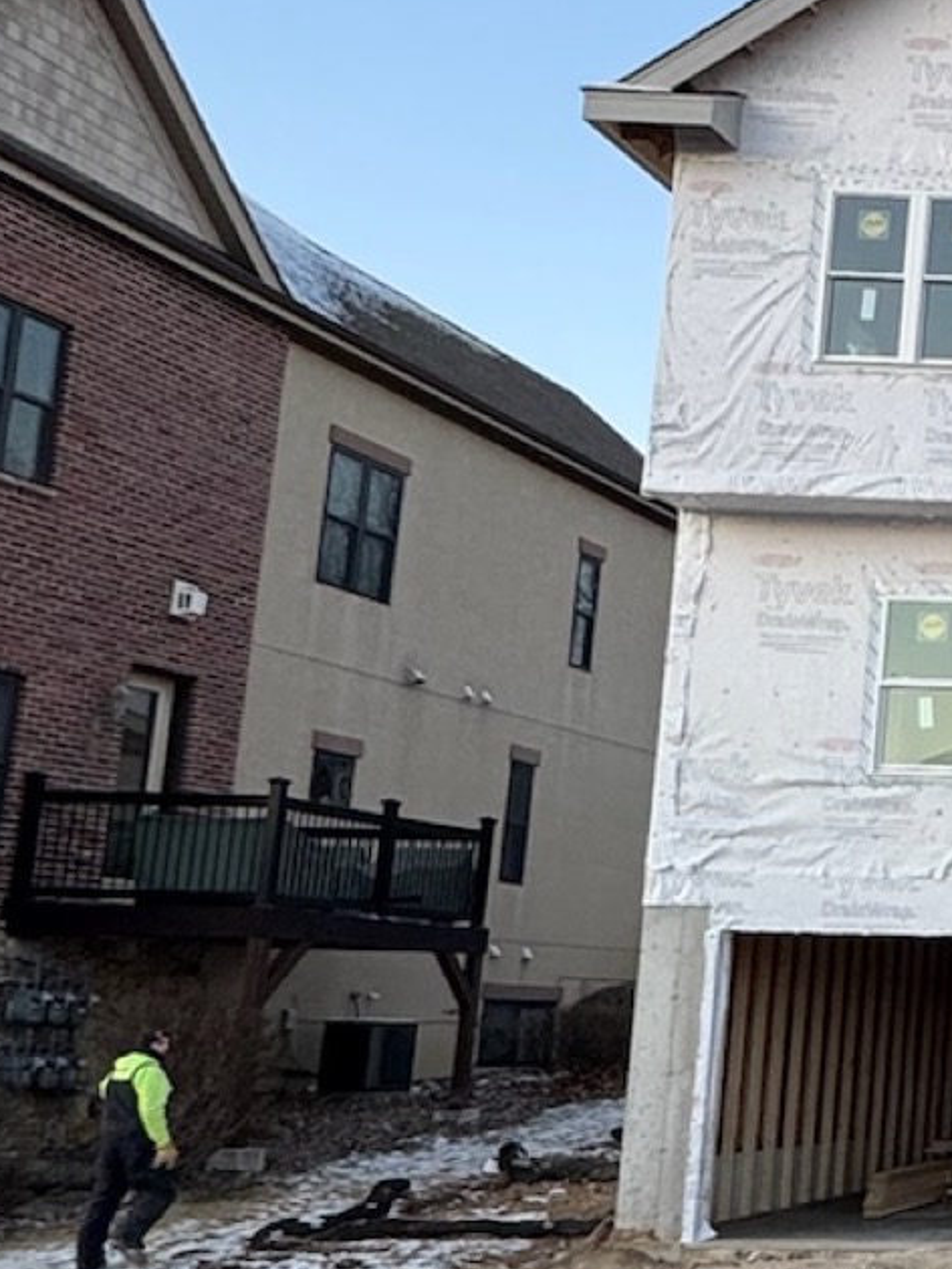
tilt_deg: +6.5
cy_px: 767
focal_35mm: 57
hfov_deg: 18.6
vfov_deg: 33.7
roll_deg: -0.7
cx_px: 1811
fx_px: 2089
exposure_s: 1/99
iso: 50
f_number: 2.2
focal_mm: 2.22
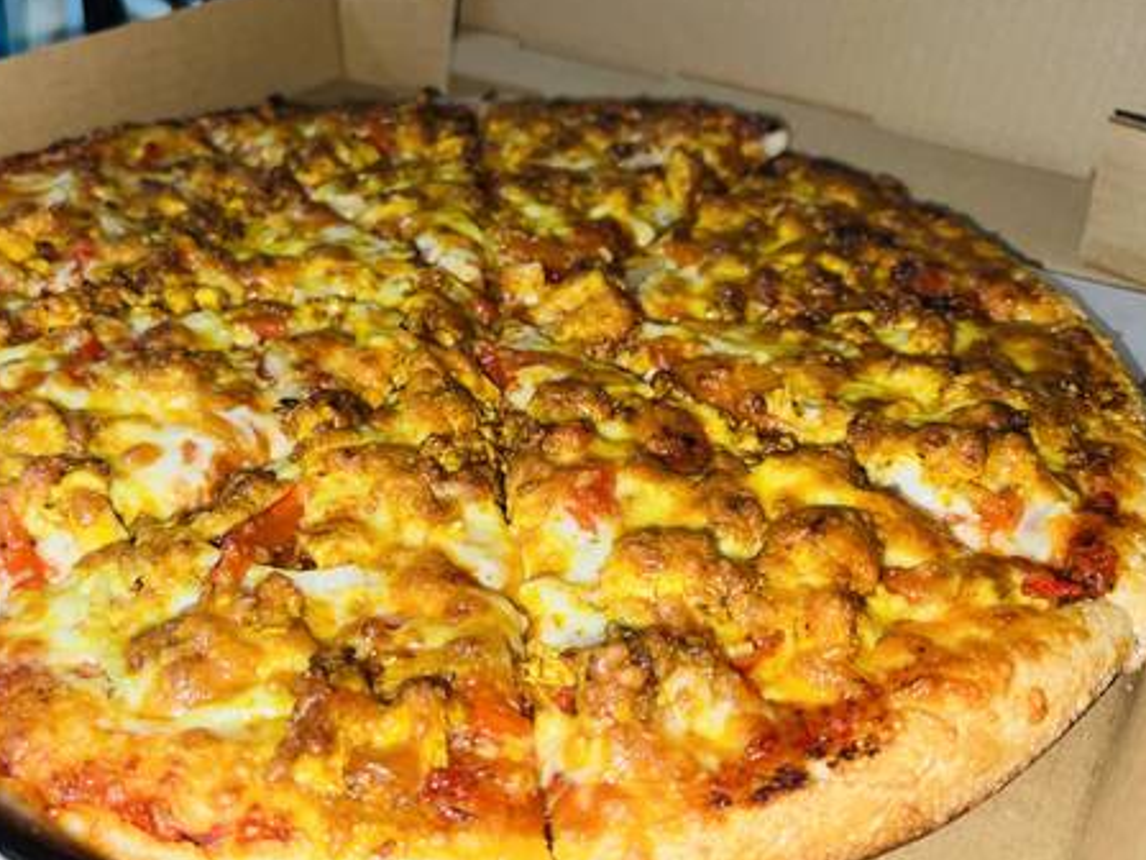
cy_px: 422
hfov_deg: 53.7
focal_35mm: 34
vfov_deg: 41.8
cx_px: 471
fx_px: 1126
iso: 32
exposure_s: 1/43
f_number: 1.5
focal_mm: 5.7
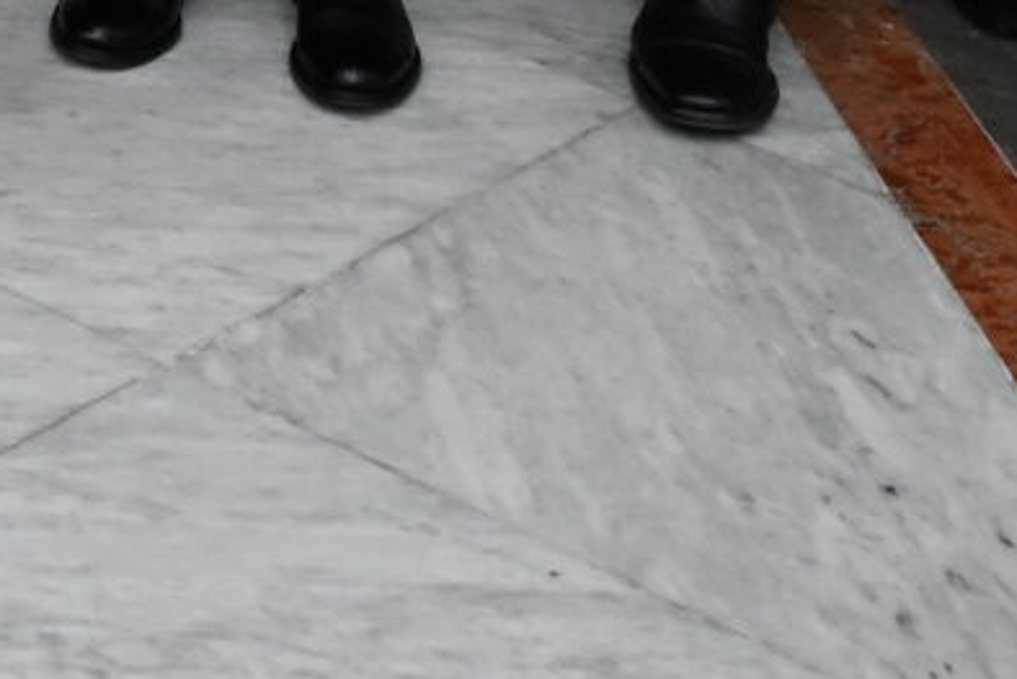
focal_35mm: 156
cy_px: -1328
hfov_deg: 12.2
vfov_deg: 7.7
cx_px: -715
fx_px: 4408
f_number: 9
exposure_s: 1/100
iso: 3200
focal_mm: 24
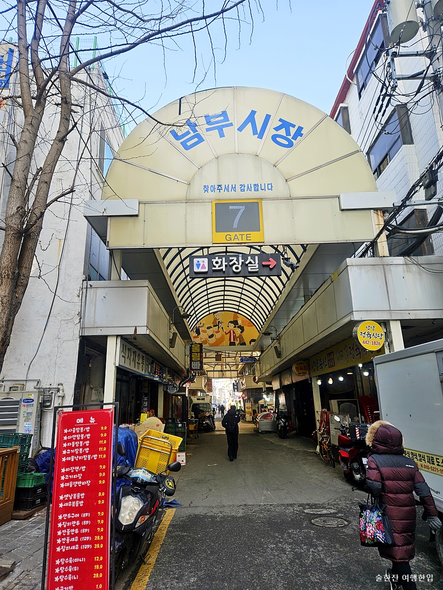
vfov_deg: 73.9
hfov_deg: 58.9
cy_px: 295
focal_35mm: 23
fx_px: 392
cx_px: 222
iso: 25
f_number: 1.8
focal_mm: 5.4
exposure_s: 1/379
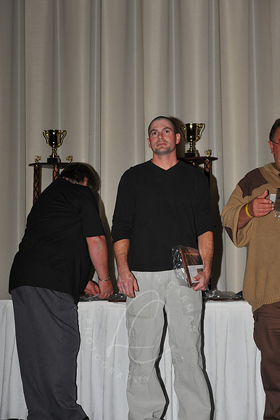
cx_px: 140
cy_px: 210
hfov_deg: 19.4
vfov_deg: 28.9
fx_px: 818
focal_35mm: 70
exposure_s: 1/250
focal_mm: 70
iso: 250
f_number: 8
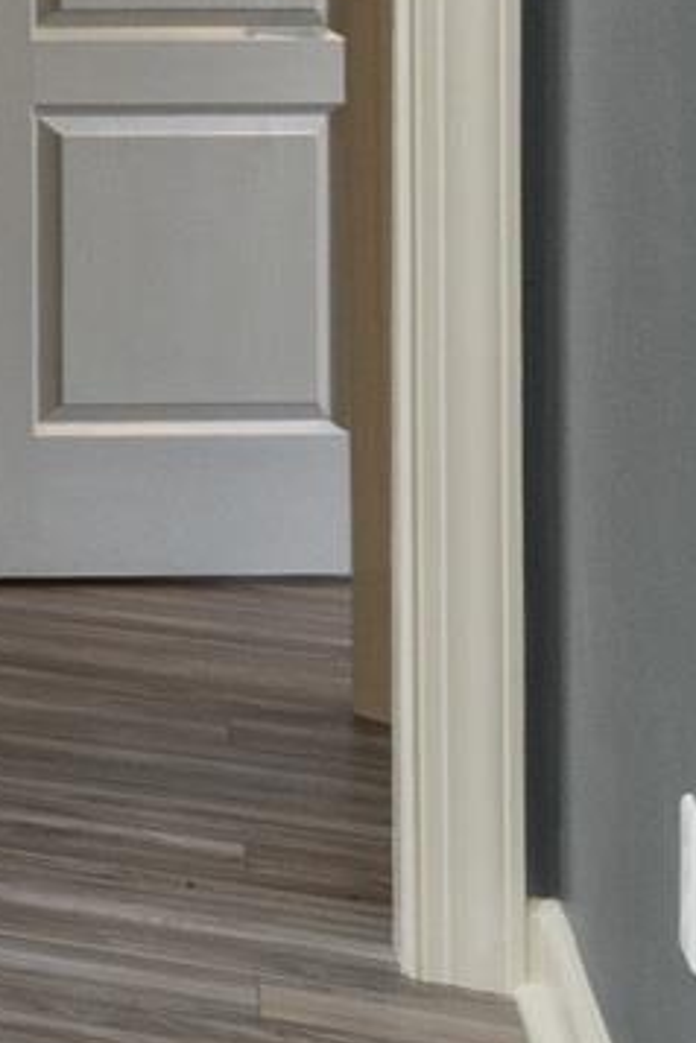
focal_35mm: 126
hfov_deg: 5.5
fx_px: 3654
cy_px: -298
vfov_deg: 15.5
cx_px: -3261
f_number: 8
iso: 400
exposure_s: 1/1.25
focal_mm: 10
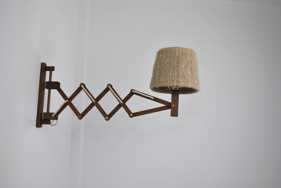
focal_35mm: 44
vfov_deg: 30.9
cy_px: 94
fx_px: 340
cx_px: 140
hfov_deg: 44.9
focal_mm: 29
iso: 200
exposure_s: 1/60
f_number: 5
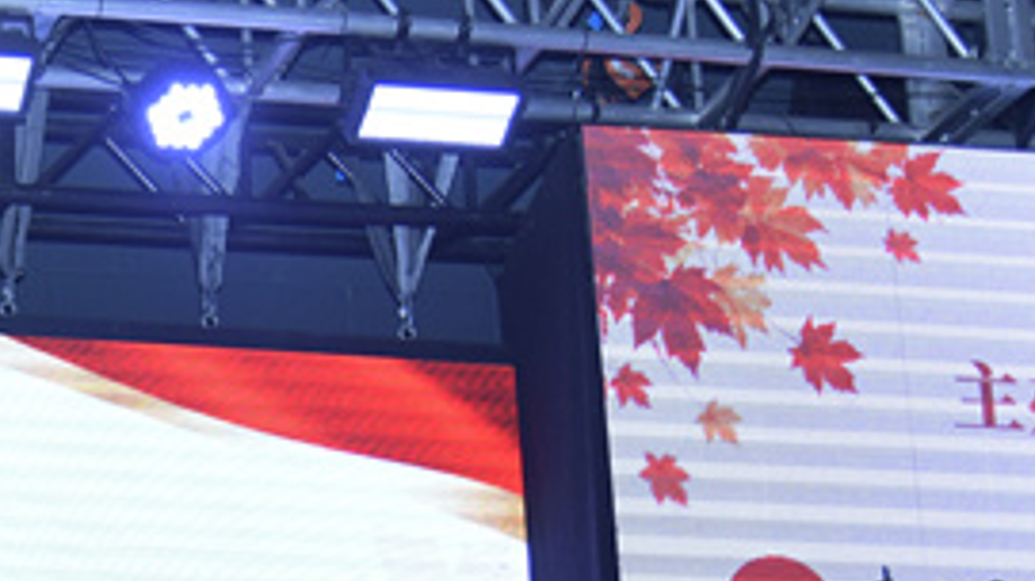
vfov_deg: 8.6
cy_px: 973
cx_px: -290
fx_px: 3730
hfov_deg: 15.1
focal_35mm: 136
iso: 1250
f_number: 4
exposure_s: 1/160
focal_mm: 44
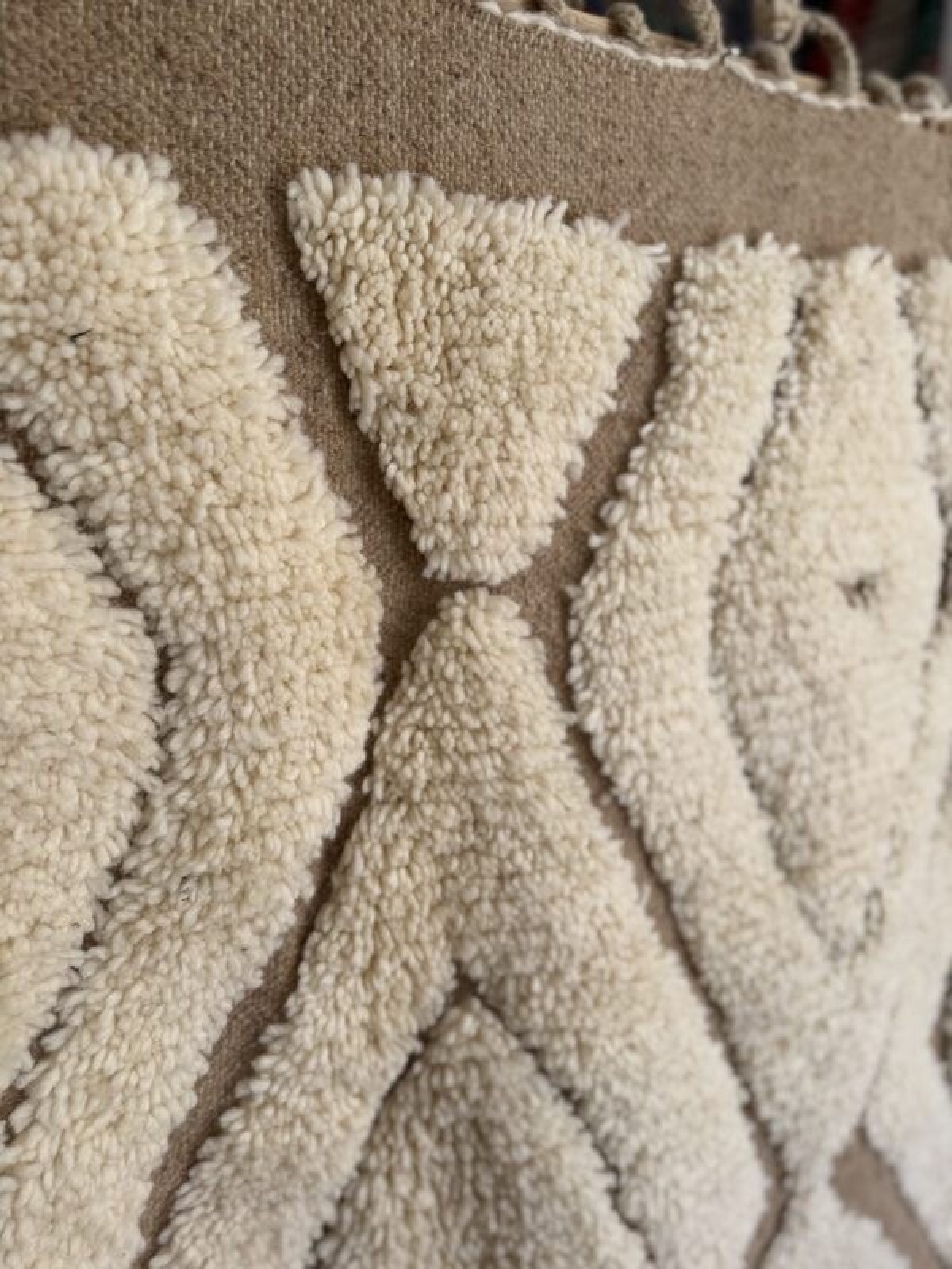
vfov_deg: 71.6
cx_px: 476
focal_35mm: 24
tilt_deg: -11.7
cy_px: 634
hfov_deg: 56.8
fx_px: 880
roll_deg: +1.7
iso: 80
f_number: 1.78
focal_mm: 6.76
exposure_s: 1/467
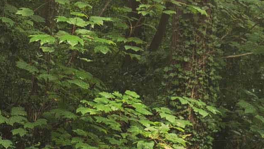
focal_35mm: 198
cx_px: -414
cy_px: 210
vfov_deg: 6.1
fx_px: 1387
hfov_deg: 9.4
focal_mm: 34
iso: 100
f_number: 6.3
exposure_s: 1/8
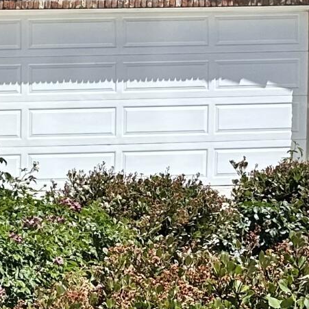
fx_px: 1424
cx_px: -515
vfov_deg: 12.4
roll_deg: +1.0
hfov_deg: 10.2
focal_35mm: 141
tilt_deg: -4.5
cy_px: 117
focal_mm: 6.86
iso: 80
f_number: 1.78
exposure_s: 1/4016
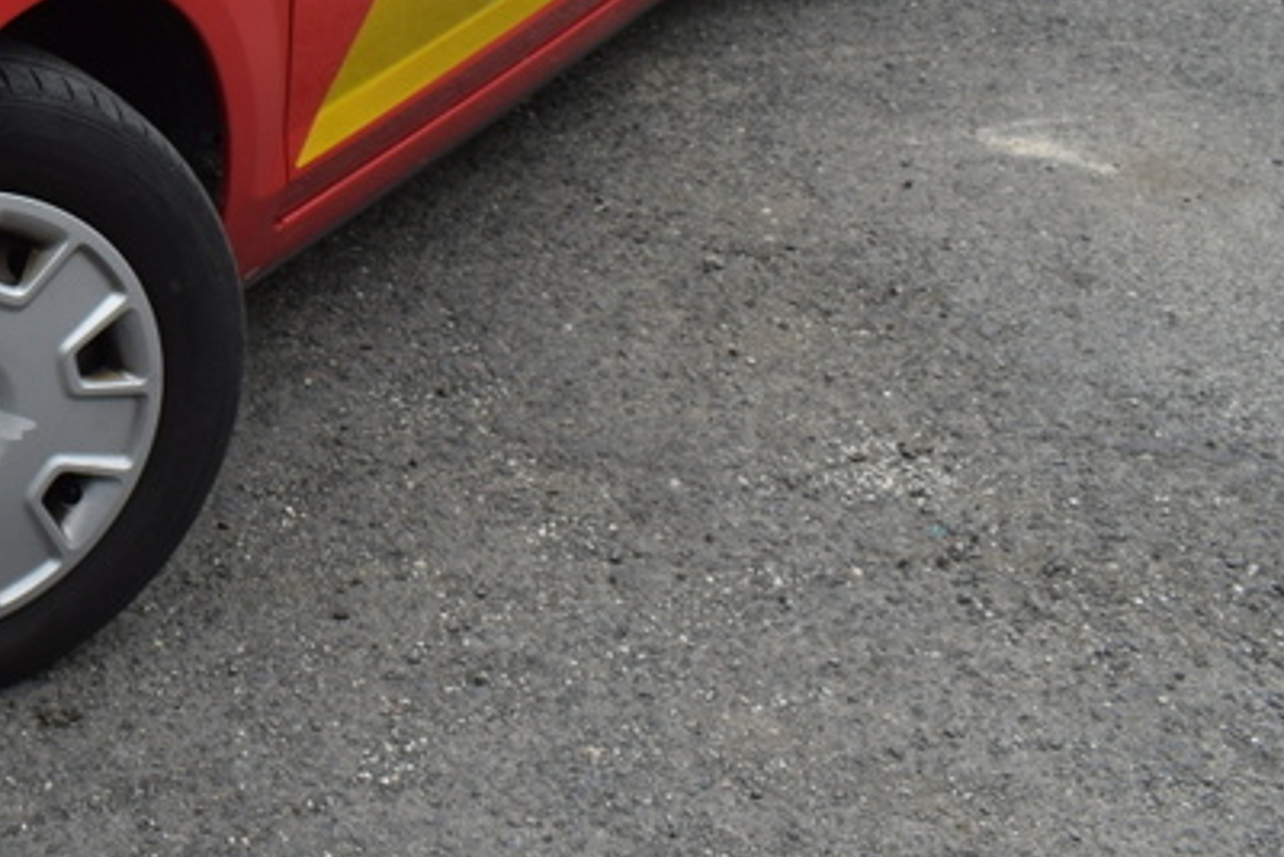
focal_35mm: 81
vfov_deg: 16.2
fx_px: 2890
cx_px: -250
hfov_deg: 23.0
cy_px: -177
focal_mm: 18
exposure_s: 1/250
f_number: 8
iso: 200
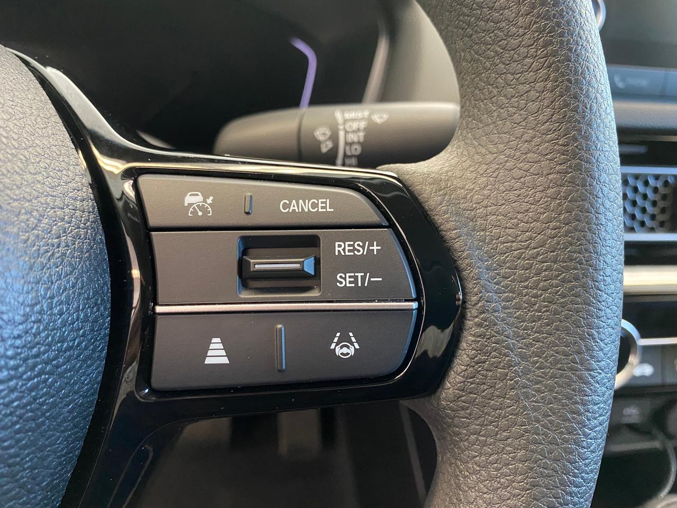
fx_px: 508
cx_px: 338
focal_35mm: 26
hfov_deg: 67.3
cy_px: 254
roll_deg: -3.8
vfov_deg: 53.1
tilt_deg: -22.0
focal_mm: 4.25
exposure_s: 1/40
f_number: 1.8
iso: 500
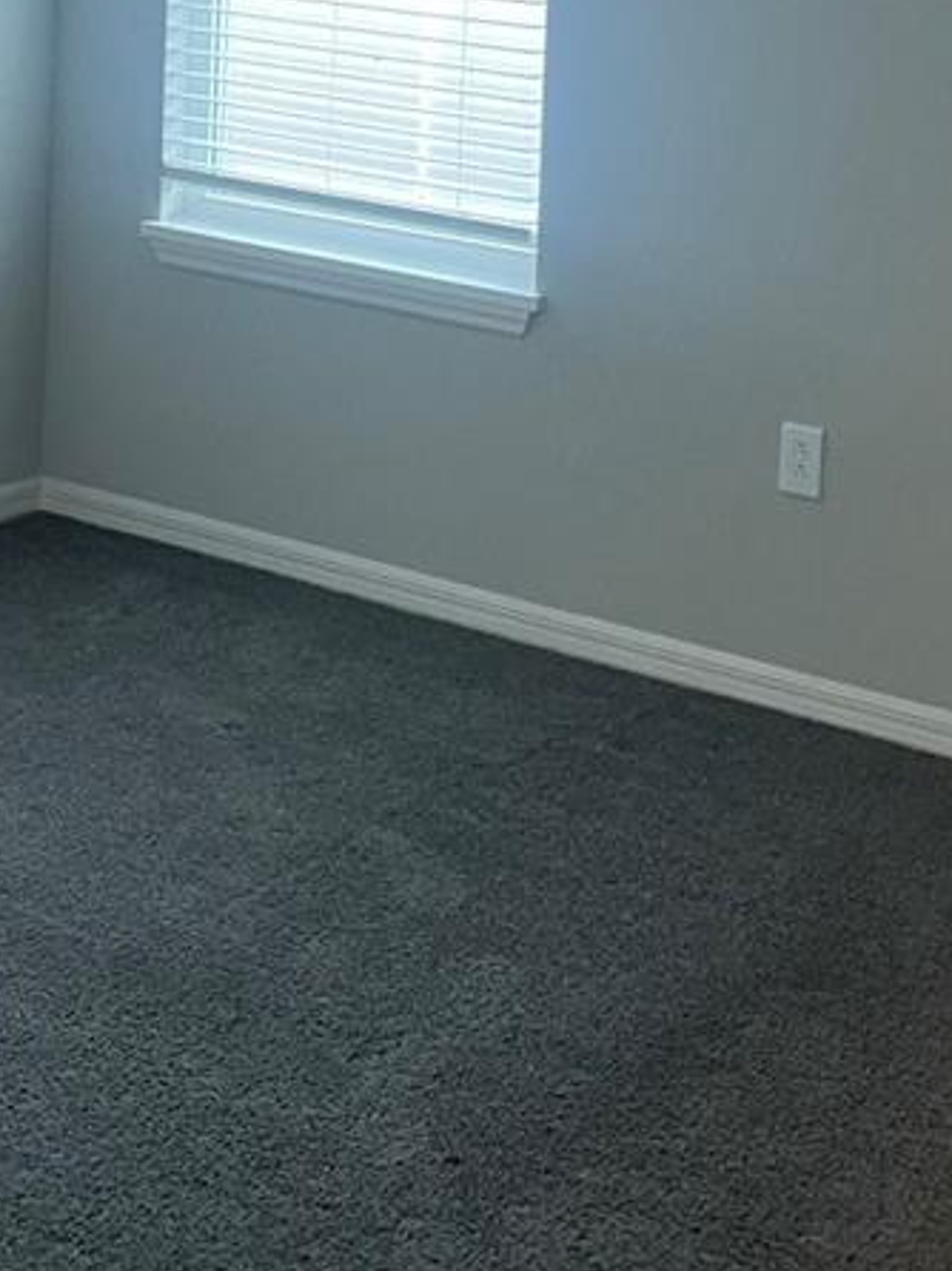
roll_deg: -2.8
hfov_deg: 21.0
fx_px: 2569
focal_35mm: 70
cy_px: 80
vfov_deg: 26.7
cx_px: 393
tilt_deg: -11.0
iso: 125
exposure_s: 1/60
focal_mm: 4.2
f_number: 1.6
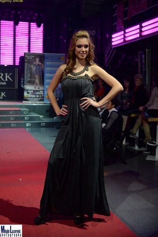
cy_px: 116
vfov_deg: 45.4
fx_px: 283
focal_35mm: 43
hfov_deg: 31.2
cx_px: 80
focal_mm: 28
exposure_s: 1/200
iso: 1250
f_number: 2.8
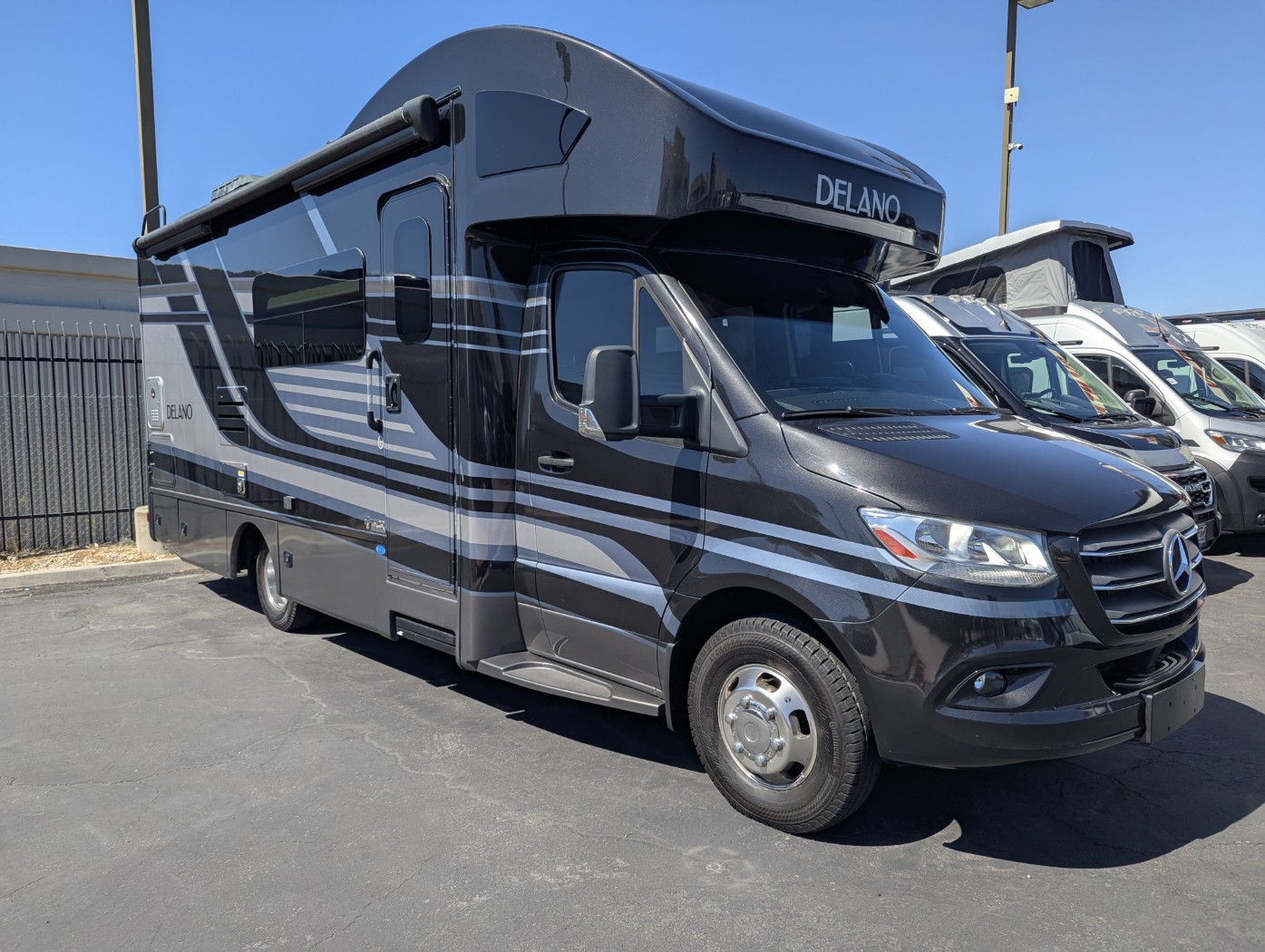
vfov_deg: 56.9
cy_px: 476
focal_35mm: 24
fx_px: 878
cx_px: 632
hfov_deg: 71.5
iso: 46
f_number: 1.85
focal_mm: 6.81
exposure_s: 1/2463
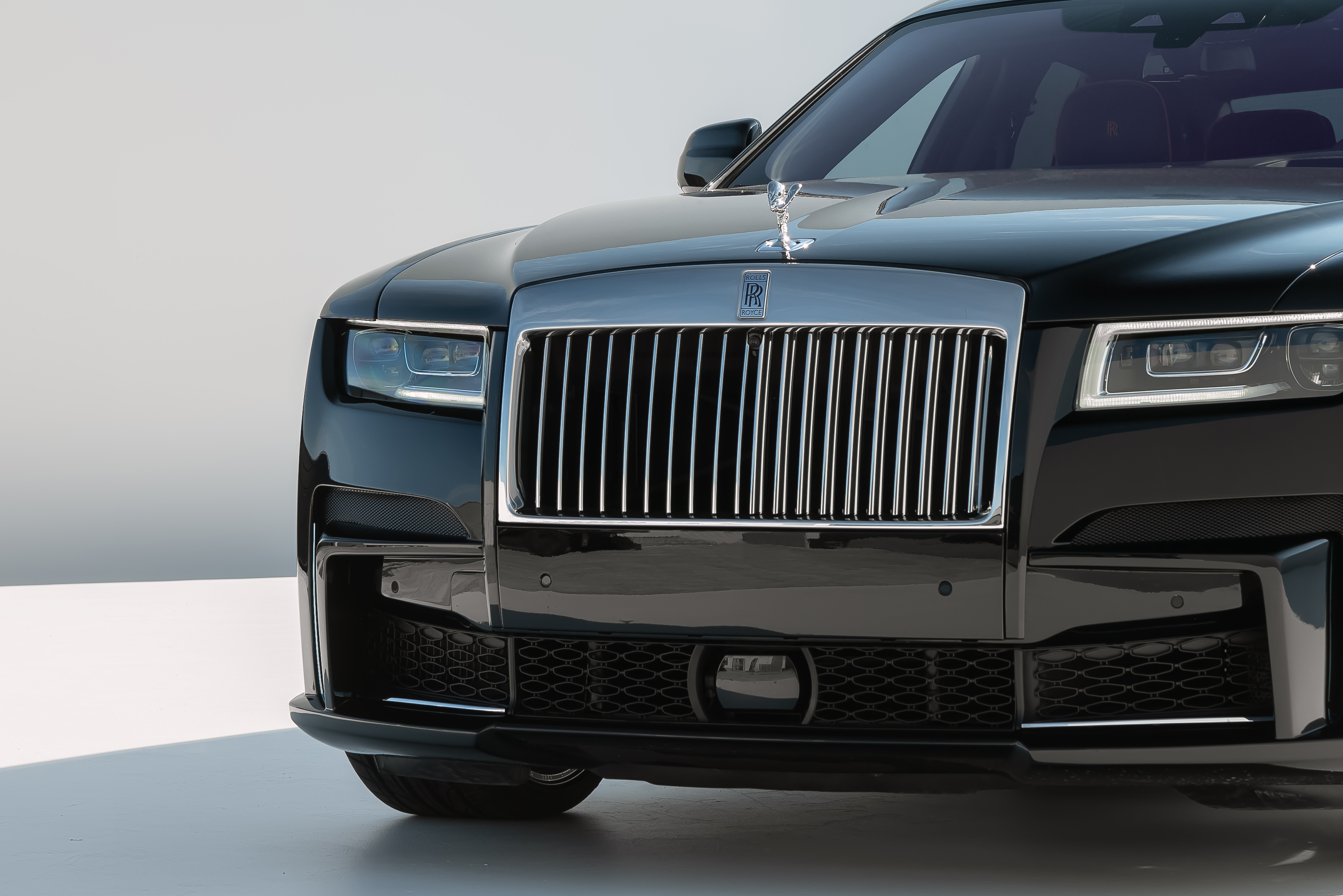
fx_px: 4589
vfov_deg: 11.1
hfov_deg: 16.6
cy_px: 255
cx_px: 770
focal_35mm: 123
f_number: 5.6
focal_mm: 50
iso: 100
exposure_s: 1/125
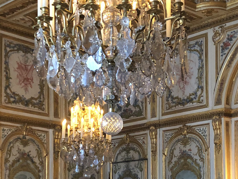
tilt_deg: +2.8
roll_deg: +1.4
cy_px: 188
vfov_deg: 20.0
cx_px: 126
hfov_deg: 27.4
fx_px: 488
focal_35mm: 71
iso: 80
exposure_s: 1/5
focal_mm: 4
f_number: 1.8
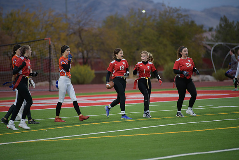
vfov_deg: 6.9
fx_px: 1328
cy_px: 80
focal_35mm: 200
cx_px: 120
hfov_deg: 10.3
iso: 280
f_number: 2.8
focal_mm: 200
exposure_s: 1/200
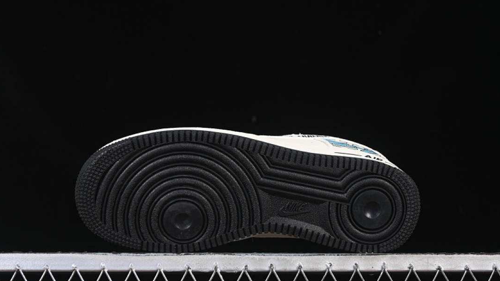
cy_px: 149
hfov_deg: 26.9
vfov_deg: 15.3
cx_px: 250
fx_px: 1047
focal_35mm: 79
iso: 160
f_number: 6.3
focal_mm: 50
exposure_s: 1/60
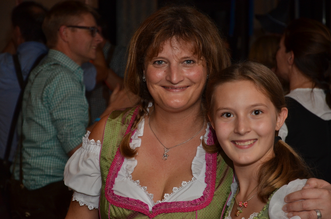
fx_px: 895
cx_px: 166
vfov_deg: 14.0
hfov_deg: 21.0
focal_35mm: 98
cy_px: 110
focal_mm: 65
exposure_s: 1/60
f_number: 5.3
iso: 800
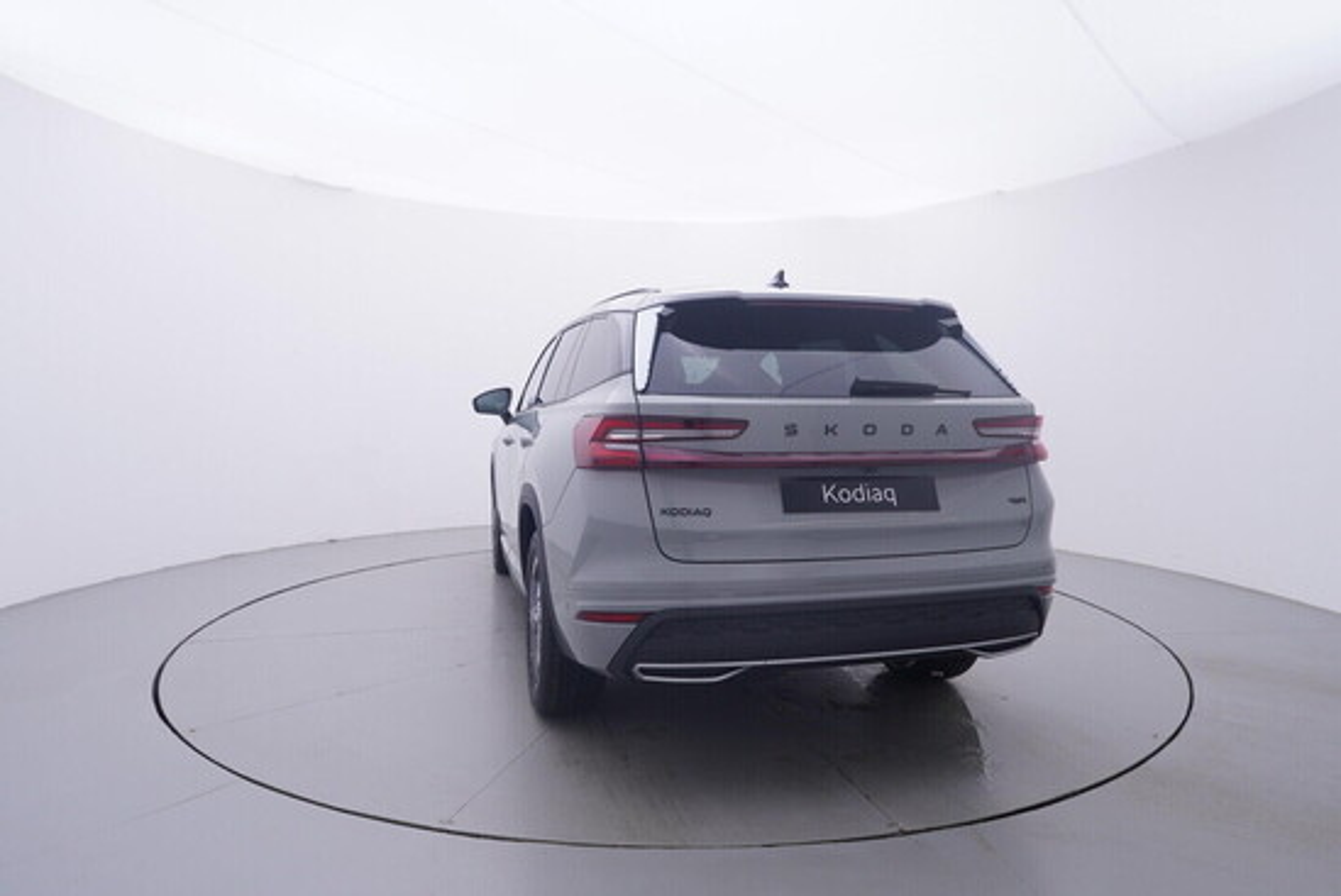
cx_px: 670
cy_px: 448
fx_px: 839
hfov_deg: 77.3
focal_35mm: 22
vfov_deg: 56.2
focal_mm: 15
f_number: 5
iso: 200
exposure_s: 1/80
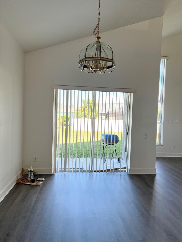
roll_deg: -1.7
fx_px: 182
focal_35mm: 26
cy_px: 121
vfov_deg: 67.3
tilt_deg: -1.2
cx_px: 91
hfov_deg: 53.1
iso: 50
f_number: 1.5
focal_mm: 5.7
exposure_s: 1/392
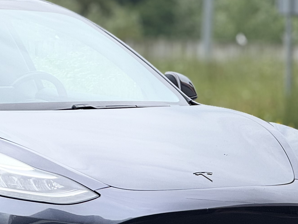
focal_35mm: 367
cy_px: 162
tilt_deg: -1.1
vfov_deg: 4.1
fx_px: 3160
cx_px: -52
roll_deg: -1.1
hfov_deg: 5.4
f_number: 2.8
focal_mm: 15.66
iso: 50
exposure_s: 1/1004
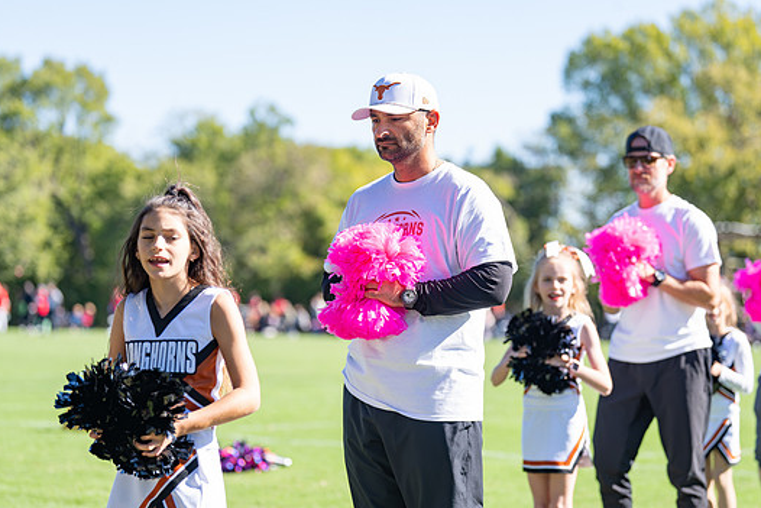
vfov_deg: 11.7
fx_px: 2474
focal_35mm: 117
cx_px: 388
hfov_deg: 17.5
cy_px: 267
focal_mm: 104
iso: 200
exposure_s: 1/1250
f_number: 2.8
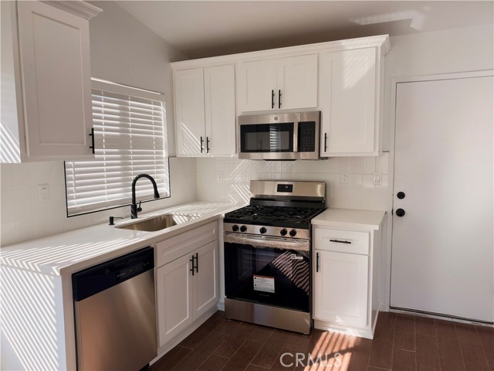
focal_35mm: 24
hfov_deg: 71.6
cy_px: 186
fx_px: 343
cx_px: 247
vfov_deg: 56.8
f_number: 1.8
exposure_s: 1/386
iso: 80
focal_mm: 6.93
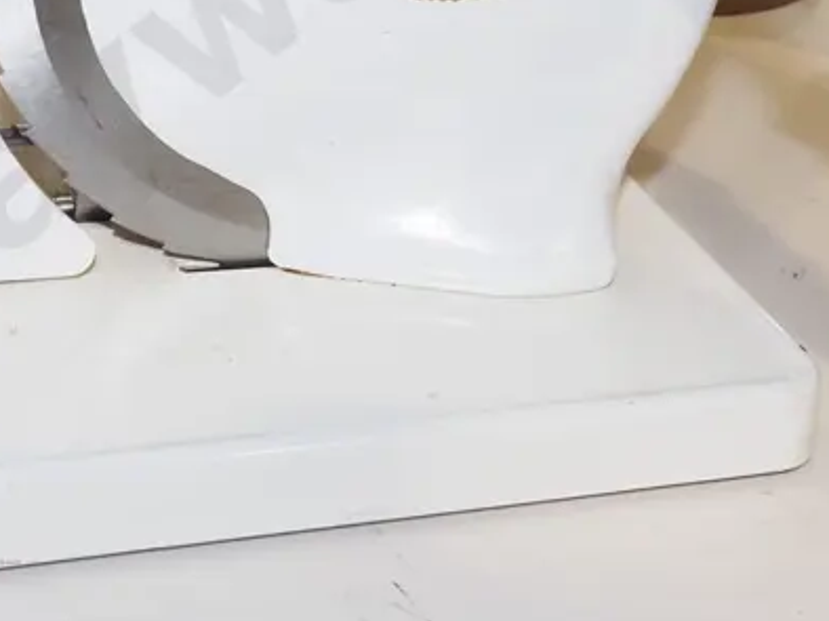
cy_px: -6
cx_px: 263
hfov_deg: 24.9
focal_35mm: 78
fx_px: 1867
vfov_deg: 18.4
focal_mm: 15
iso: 2500
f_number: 5.6
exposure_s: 1/200
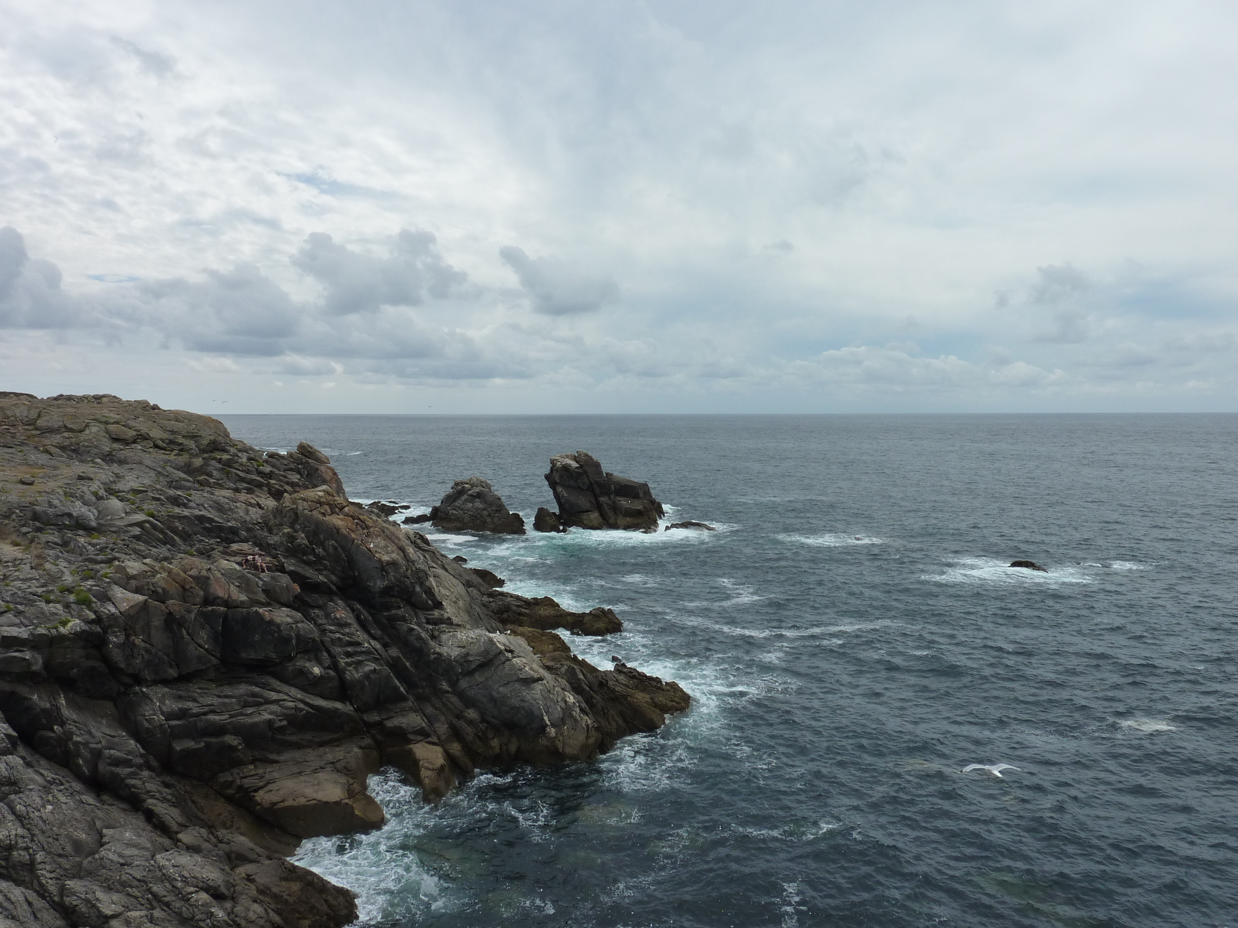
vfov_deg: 54.9
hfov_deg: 69.4
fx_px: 894
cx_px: 619
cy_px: 464
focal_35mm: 25
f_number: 5.6
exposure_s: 1/500
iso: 125
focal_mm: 4.1
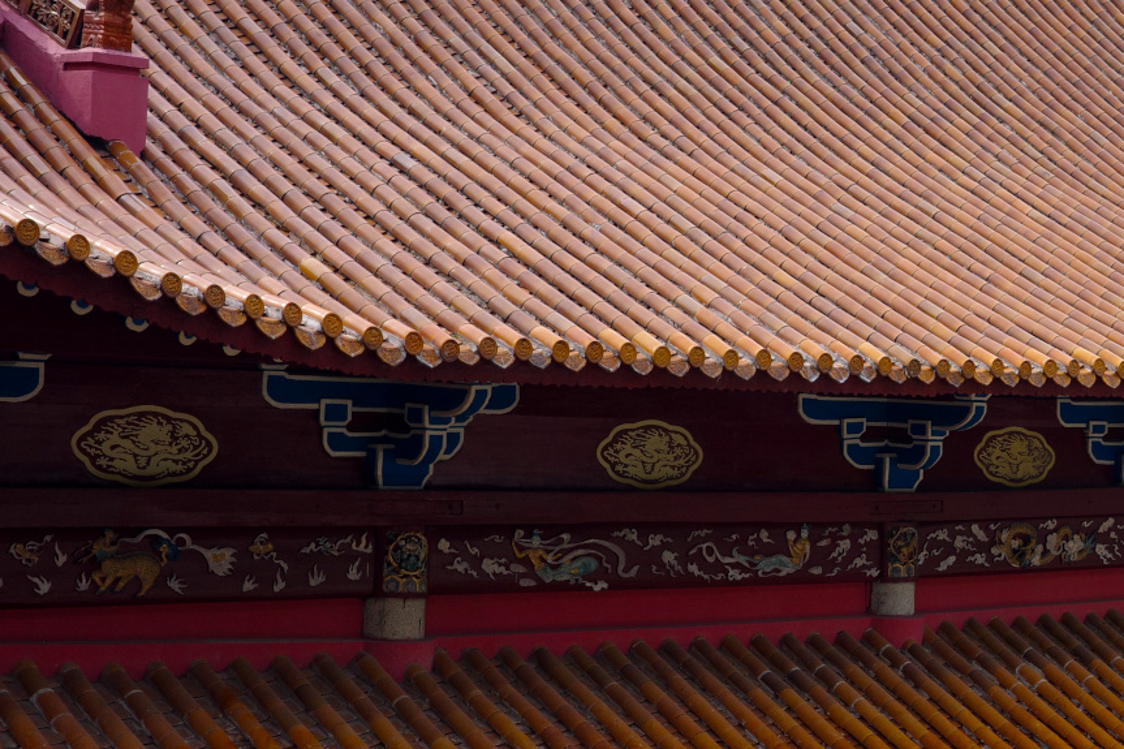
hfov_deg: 21.7
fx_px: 2778
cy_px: 395
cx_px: 1219
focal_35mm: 89
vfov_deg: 15.4
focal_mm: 26
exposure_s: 1/400
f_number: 5.6
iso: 200
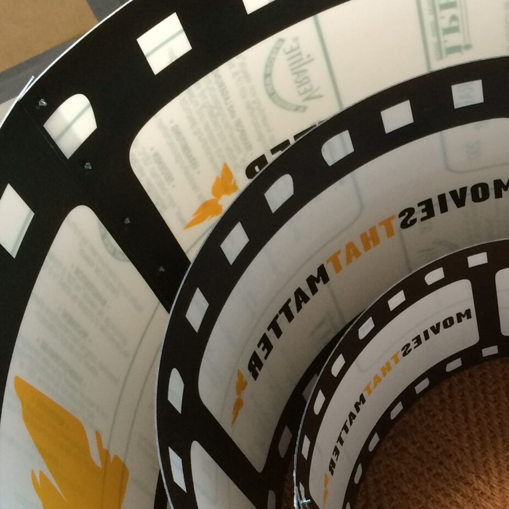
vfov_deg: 24.2
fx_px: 1181
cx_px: 506
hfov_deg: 23.3
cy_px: 356
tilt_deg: -66.5
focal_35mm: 71
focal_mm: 4.15
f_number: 2.2
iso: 80
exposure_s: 1/30
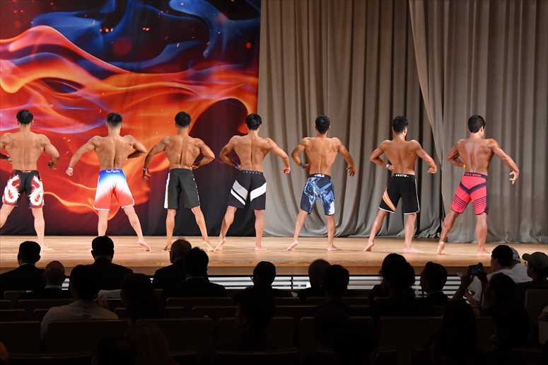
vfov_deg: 13.0
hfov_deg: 19.5
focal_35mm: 105
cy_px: 182
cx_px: 274
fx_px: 1598
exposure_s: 1/400
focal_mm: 70
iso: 5000
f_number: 5.6
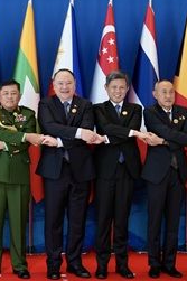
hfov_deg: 17.1
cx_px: 34
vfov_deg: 25.7
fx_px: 616
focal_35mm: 79
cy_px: 154
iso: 500
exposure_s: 1/500
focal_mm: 32
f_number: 2.8
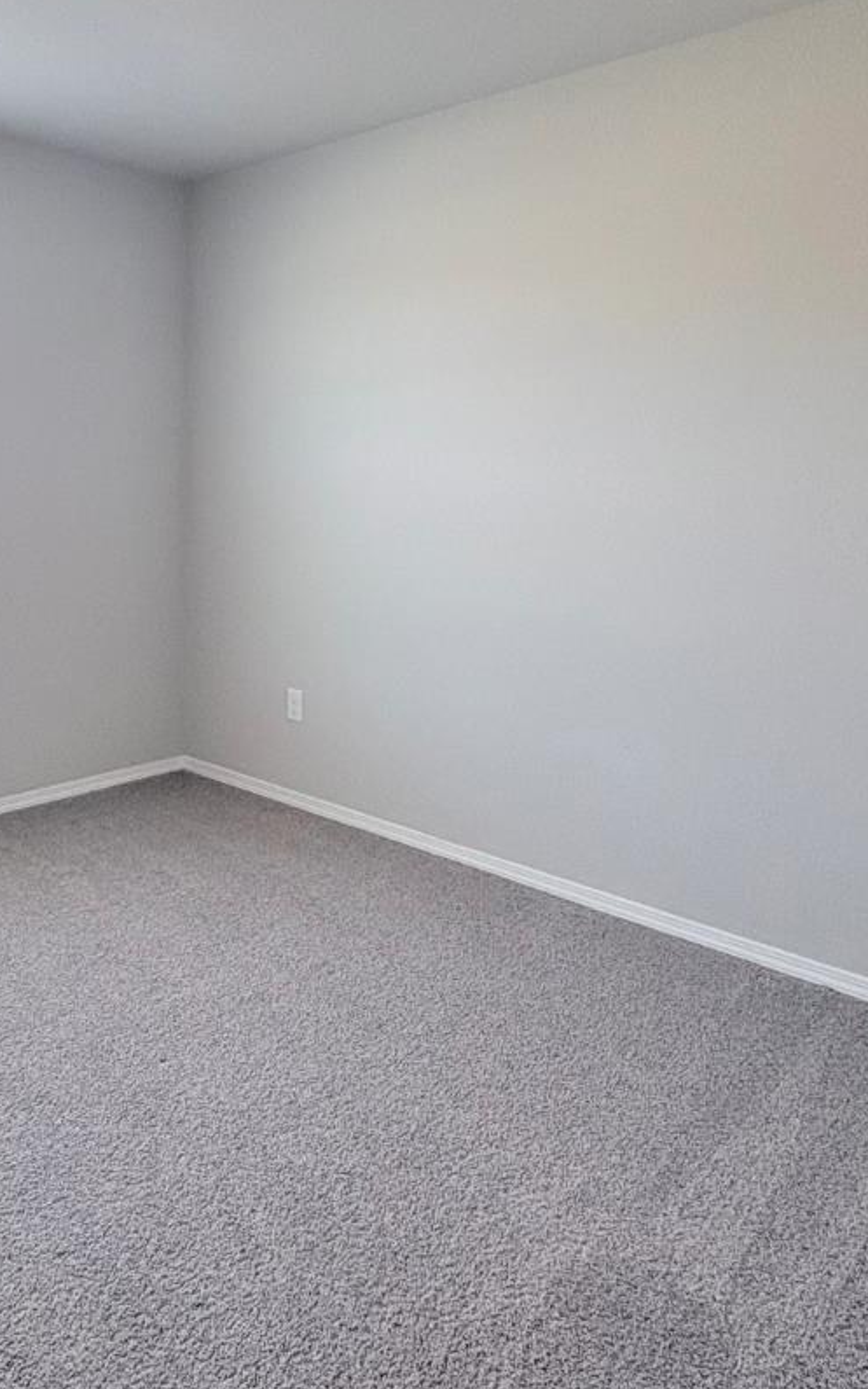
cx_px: 264
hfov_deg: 43.7
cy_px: 485
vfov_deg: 65.0
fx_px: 1060
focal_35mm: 28
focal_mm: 2.22
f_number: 2.2
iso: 125
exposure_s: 1/120
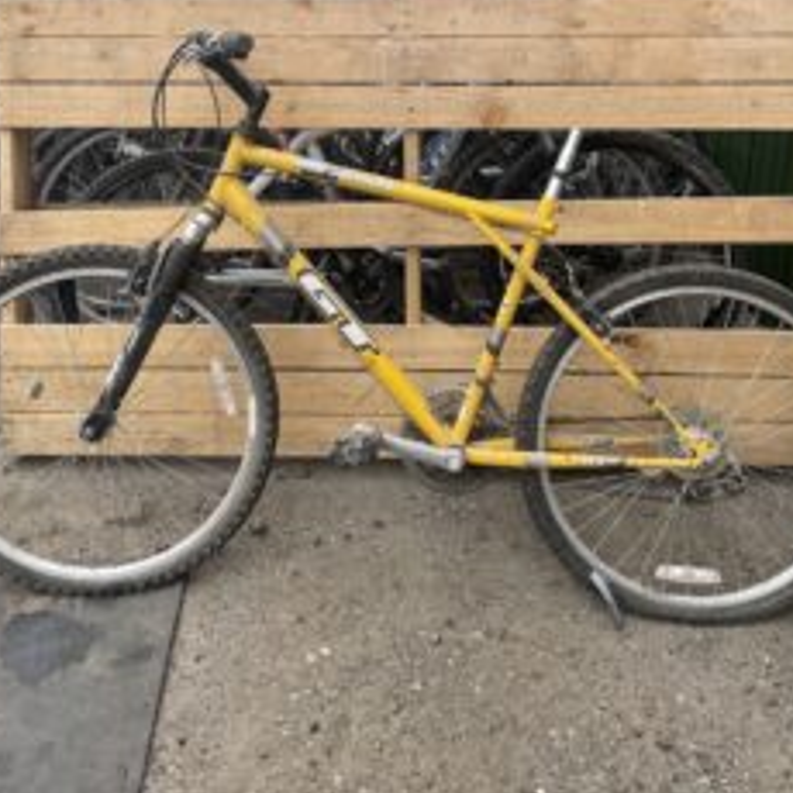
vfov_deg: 44.6
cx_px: 417
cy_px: 203
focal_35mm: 36
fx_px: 933
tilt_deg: -23.2
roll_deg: +1.1
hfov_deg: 46.0
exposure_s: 1/769
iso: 32
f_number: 1.6
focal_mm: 4.2
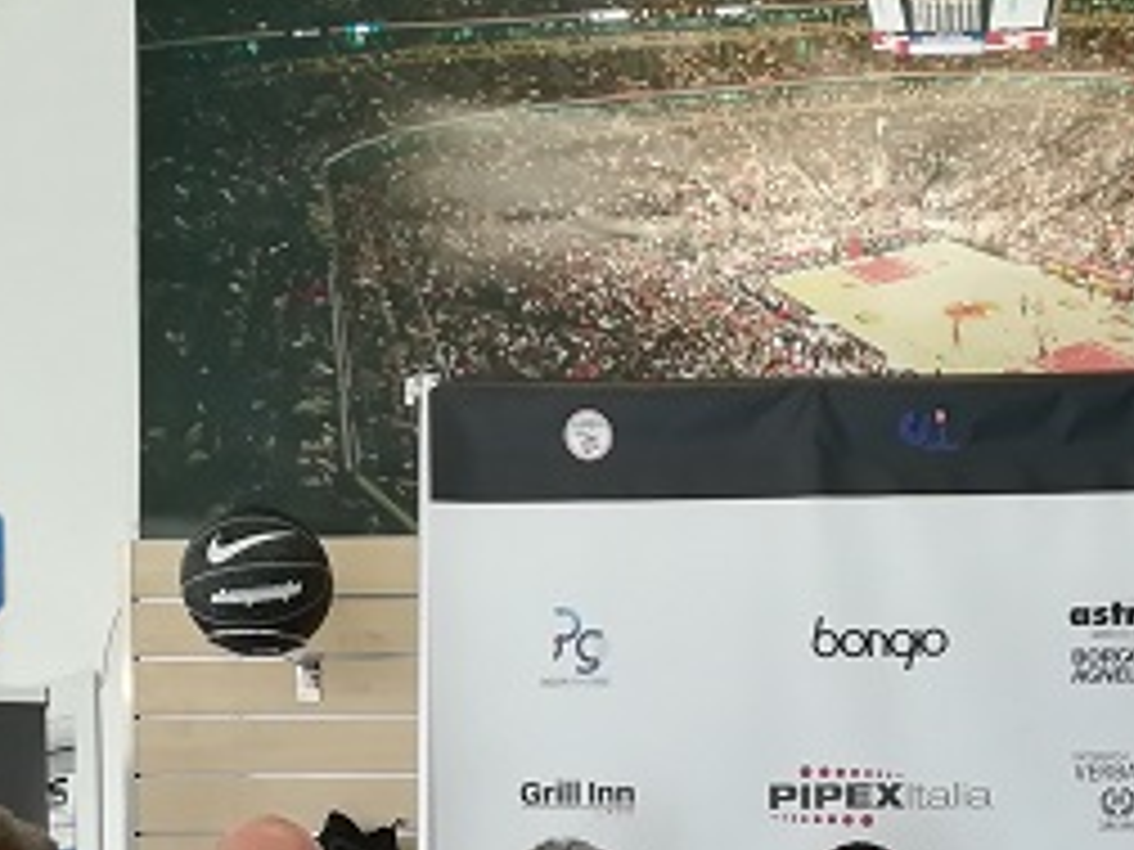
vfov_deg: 16.2
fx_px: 2817
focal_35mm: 86
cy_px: 1122
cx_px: 968
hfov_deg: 22.3
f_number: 2.2
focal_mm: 3.83
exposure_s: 1/33.3
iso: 160
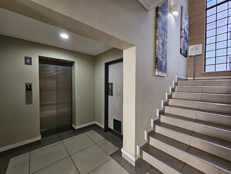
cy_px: 87
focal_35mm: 13
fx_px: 87
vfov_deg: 89.9
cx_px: 116
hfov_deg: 106.2
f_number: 2.2
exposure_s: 1/50
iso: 250
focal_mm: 2.2
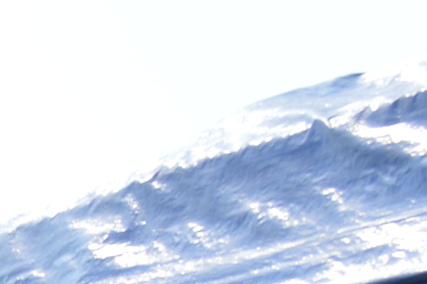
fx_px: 3105
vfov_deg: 4.9
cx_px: -894
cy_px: 1002
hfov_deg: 7.0
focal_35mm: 262
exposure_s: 1/200
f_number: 9
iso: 100
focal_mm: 24
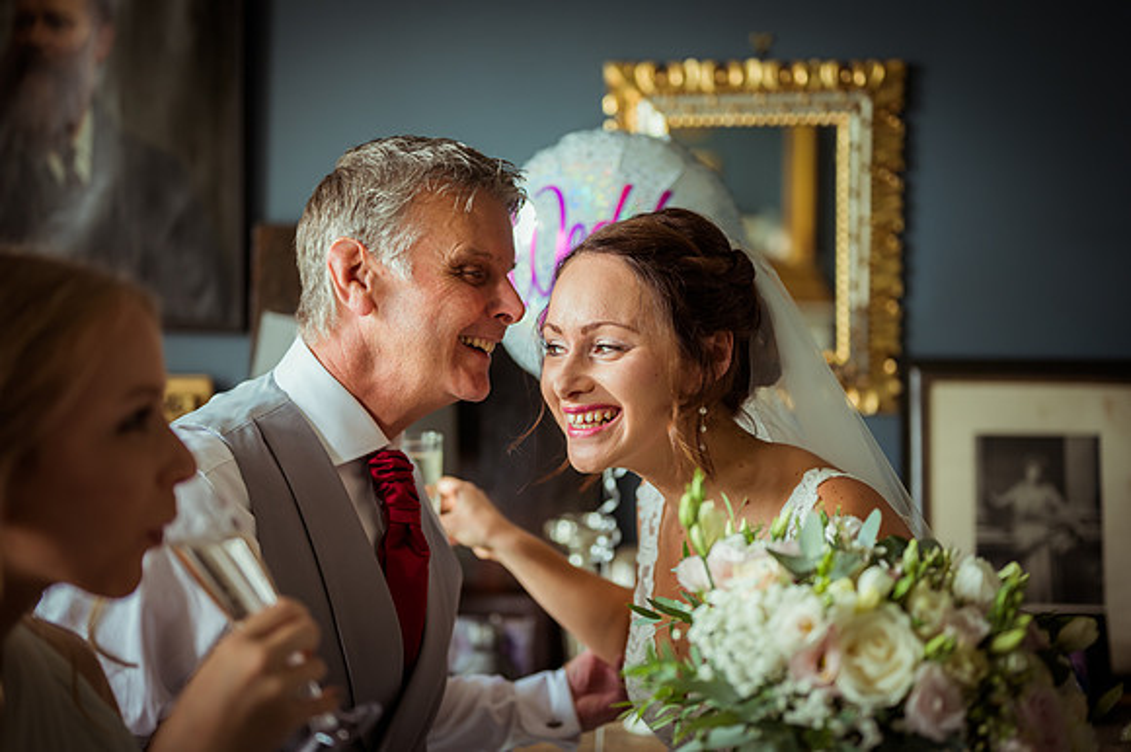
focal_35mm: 50
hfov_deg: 39.6
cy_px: 376
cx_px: 566
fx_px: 1570
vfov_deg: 27.0
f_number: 2
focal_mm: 50
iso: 560
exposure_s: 1/250
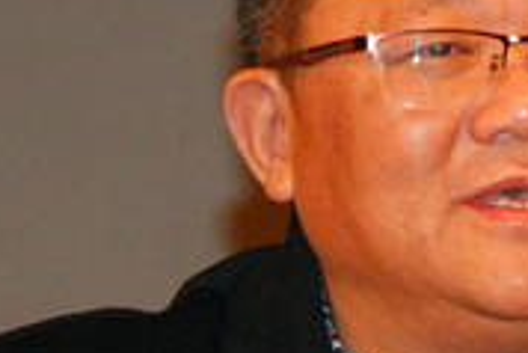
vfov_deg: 2.1
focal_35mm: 641
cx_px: 451
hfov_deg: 3.2
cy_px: 215
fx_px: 9412
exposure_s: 1/100
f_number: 5.6
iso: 1250
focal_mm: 95
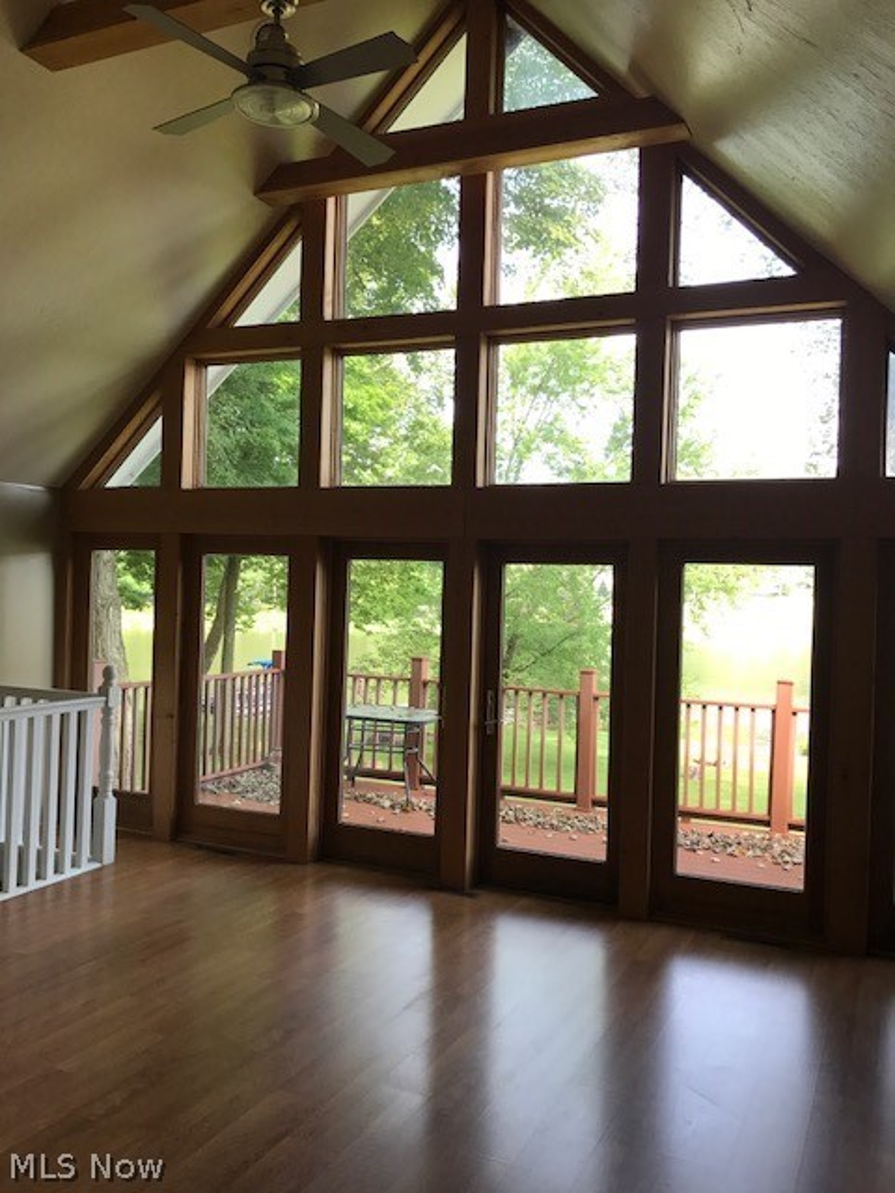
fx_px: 965
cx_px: 448
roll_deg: -1.3
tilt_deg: +0.5
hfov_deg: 49.7
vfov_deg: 63.4
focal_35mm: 28
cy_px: 596
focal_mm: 3.99
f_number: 1.8
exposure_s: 1/120
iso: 32
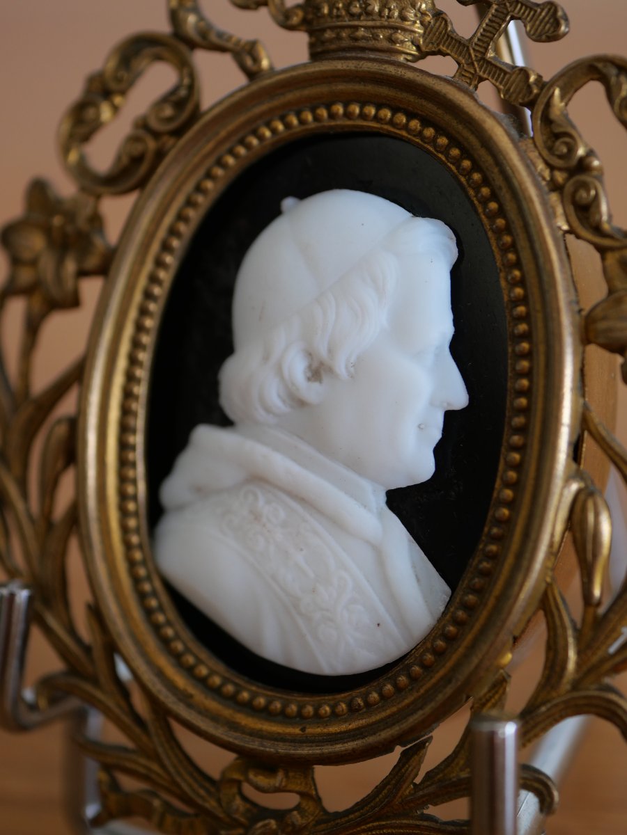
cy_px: 418
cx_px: 314
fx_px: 1449
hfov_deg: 24.4
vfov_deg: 32.2
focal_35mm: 60
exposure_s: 1/60
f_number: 2.8
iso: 400
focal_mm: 30
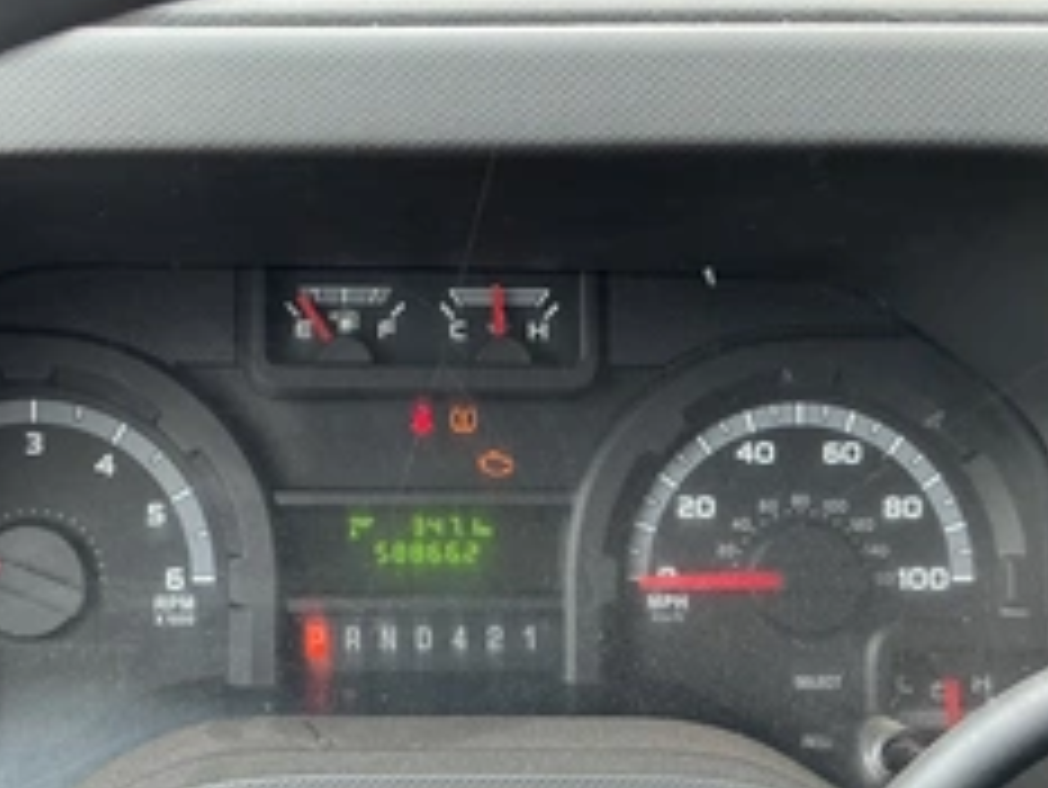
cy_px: 459
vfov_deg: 30.2
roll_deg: -0.4
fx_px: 1454
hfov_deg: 39.2
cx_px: 360
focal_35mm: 48
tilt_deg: -20.3
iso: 64
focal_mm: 3
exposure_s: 1/122
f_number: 1.8
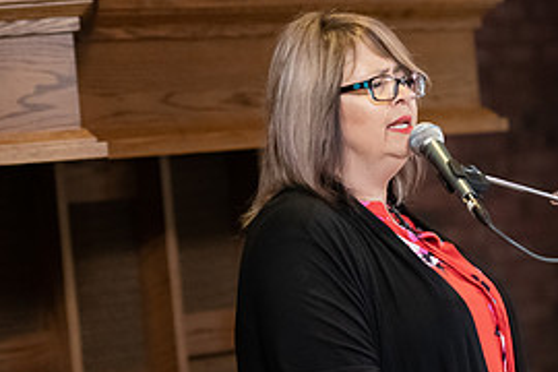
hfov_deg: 9.5
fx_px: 3332
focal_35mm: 215
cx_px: 517
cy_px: 216
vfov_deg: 6.4
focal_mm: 100
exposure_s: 1/160
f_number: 2.8
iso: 4000
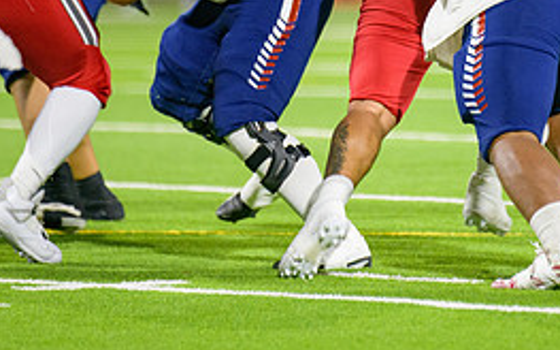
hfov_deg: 3.1
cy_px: -16
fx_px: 10280
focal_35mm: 674
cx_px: 407
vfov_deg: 1.9
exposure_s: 1/250
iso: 2000
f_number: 2.8
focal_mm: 300
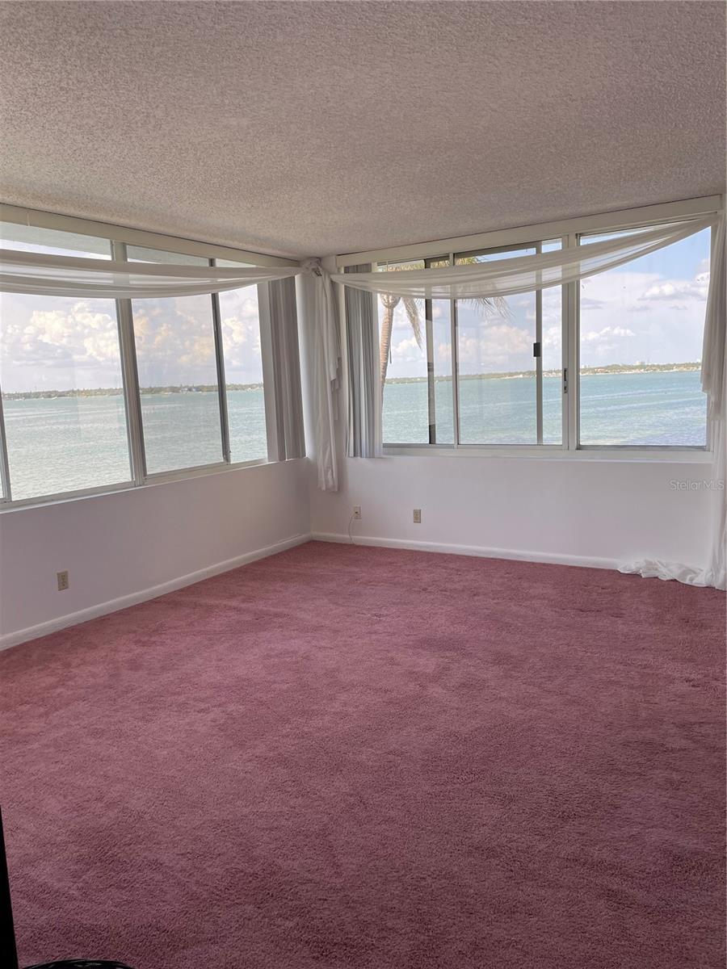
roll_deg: +3.0
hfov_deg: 53.1
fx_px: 728
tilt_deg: -6.8
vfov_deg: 67.3
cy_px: 484
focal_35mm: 26
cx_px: 364
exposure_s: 1/520
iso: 32
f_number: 1.6
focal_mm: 4.2
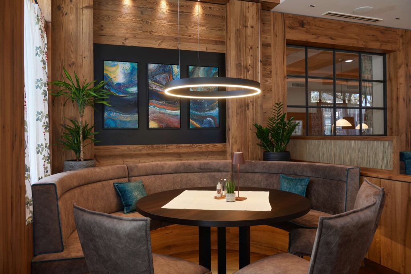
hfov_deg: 61.9
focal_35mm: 30
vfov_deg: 43.6
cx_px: 206
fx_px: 343
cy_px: 137
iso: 200
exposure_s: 1/8
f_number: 9
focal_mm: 30
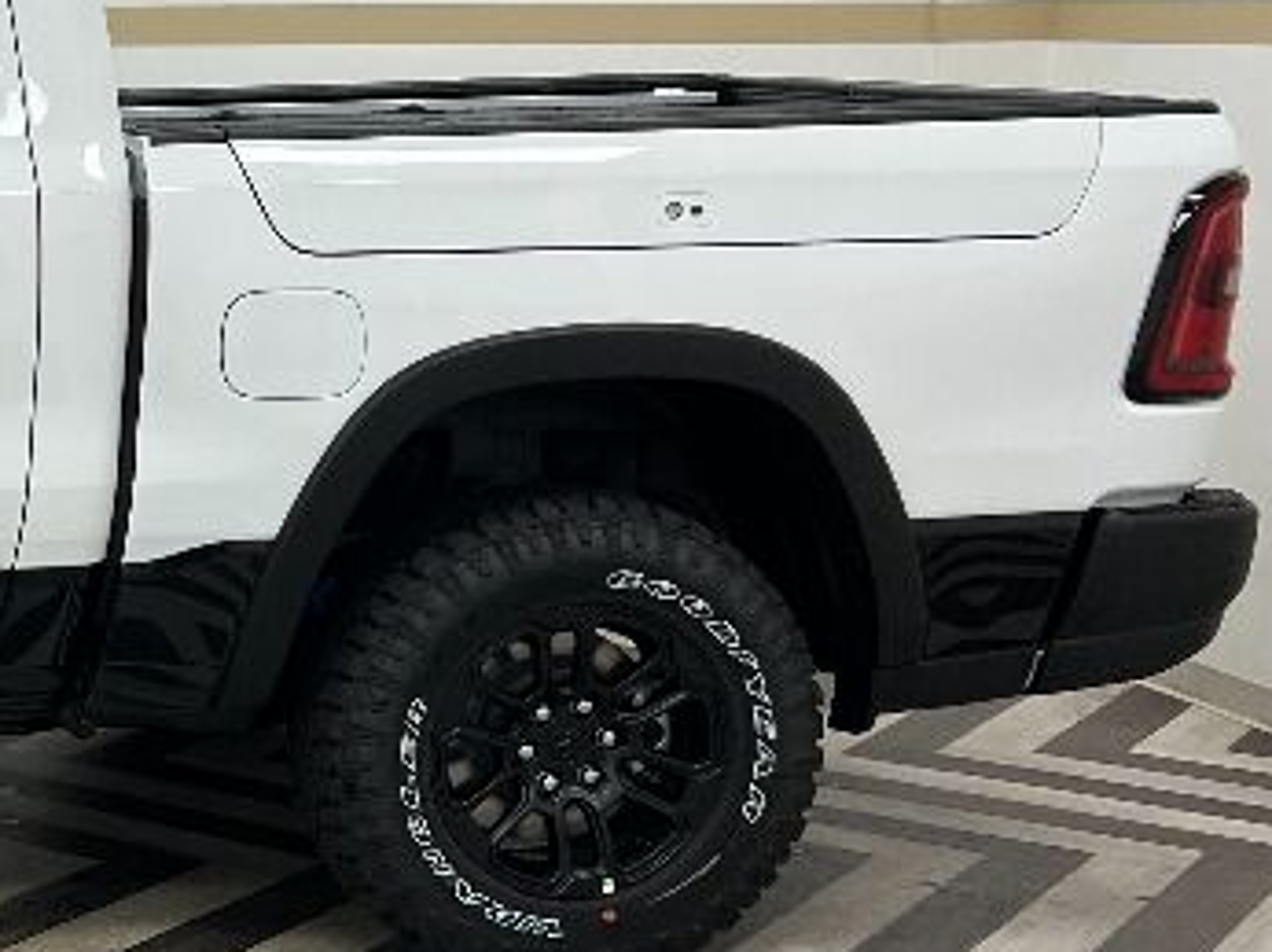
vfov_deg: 19.1
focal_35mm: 77
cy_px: 518
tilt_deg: -11.4
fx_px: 2827
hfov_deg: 22.1
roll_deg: +0.0
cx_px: -482
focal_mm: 5.7
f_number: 1.5
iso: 50
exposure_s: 1/120
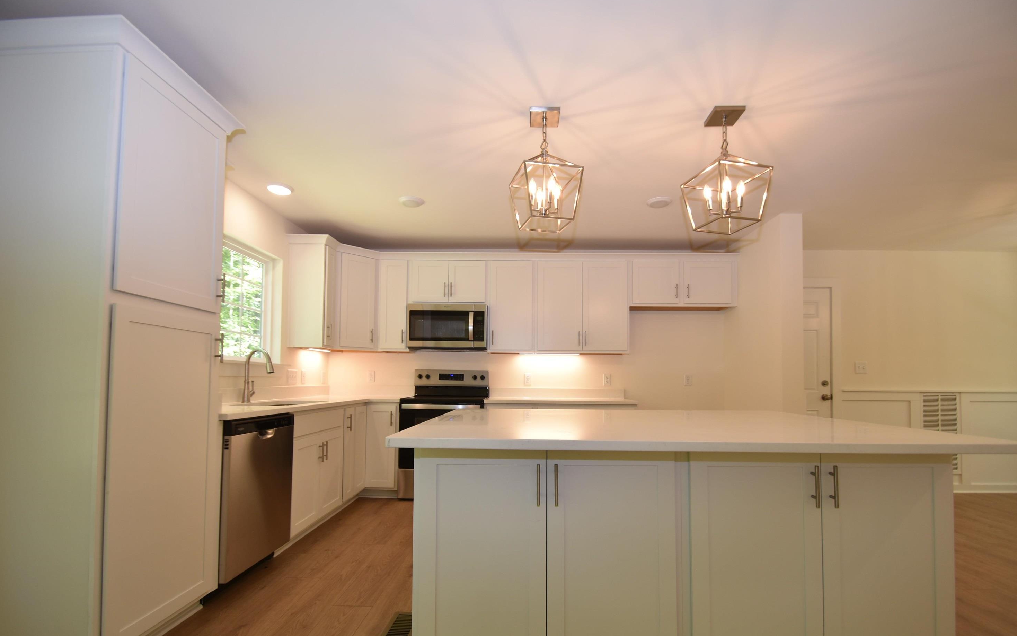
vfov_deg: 71.1
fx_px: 443
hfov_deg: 97.8
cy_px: 350
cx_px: 525
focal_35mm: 16
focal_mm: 10
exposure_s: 1/60
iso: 200
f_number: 4
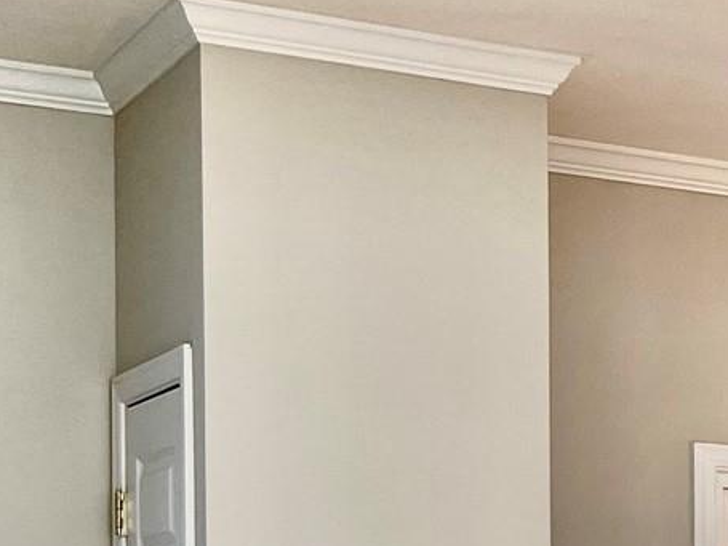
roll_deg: +0.7
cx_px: 1275
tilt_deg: -0.6
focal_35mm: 117
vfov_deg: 12.2
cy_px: 748
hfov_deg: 14.9
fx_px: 2460
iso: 64
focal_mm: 5.7
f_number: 1.5
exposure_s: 1/147
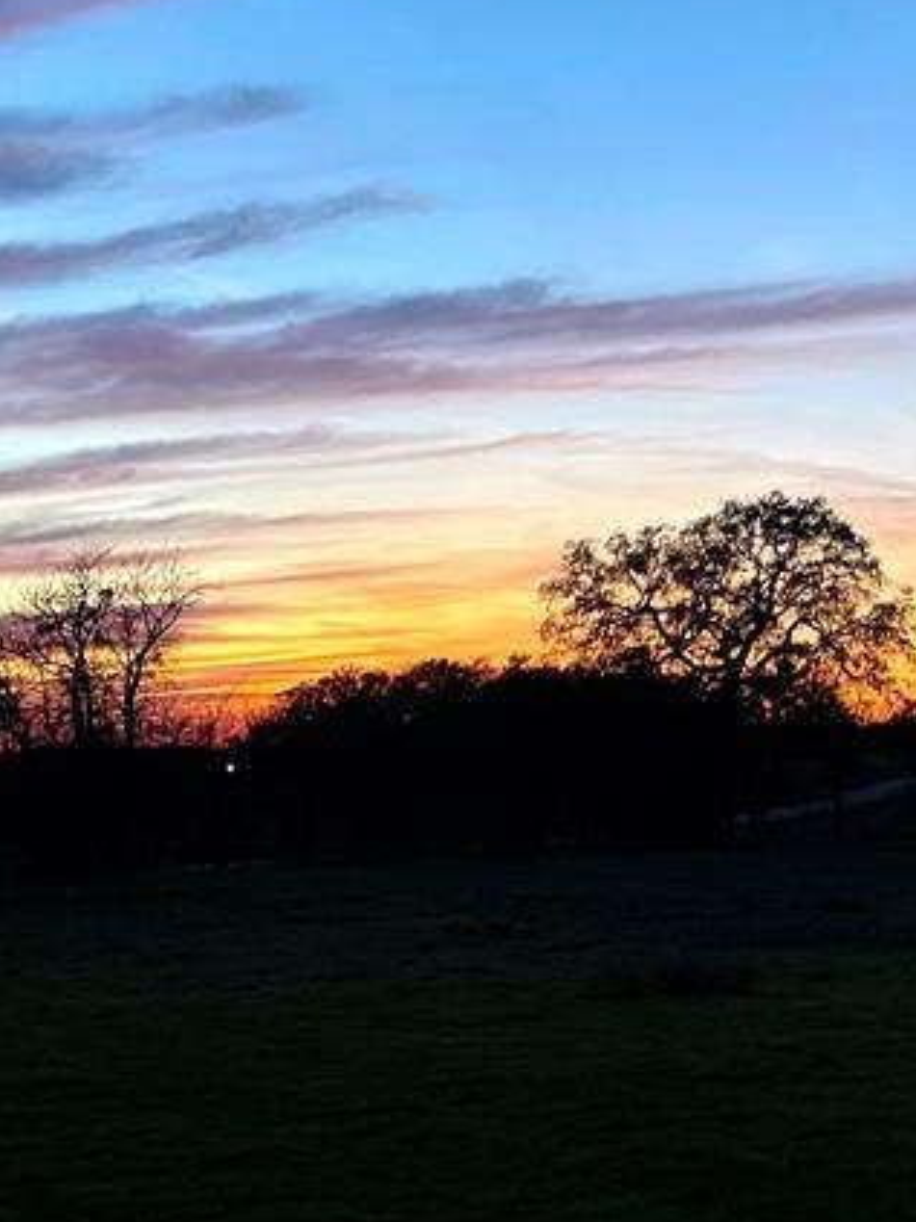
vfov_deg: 30.7
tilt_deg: +5.6
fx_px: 2224
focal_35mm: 63
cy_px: 517
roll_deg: +2.0
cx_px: 506
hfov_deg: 23.3
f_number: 1.6
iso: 500
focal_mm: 5.1
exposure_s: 1/60
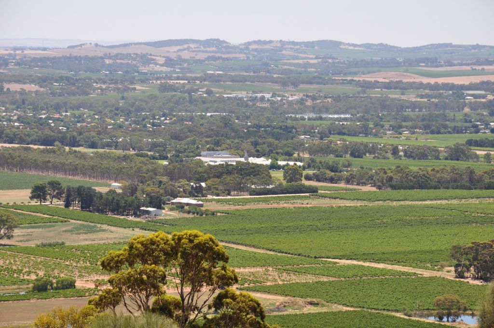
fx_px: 2158
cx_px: 247
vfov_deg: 8.7
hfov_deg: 13.1
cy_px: 164
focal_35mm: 158
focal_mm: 105
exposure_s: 1/320
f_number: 10
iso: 200
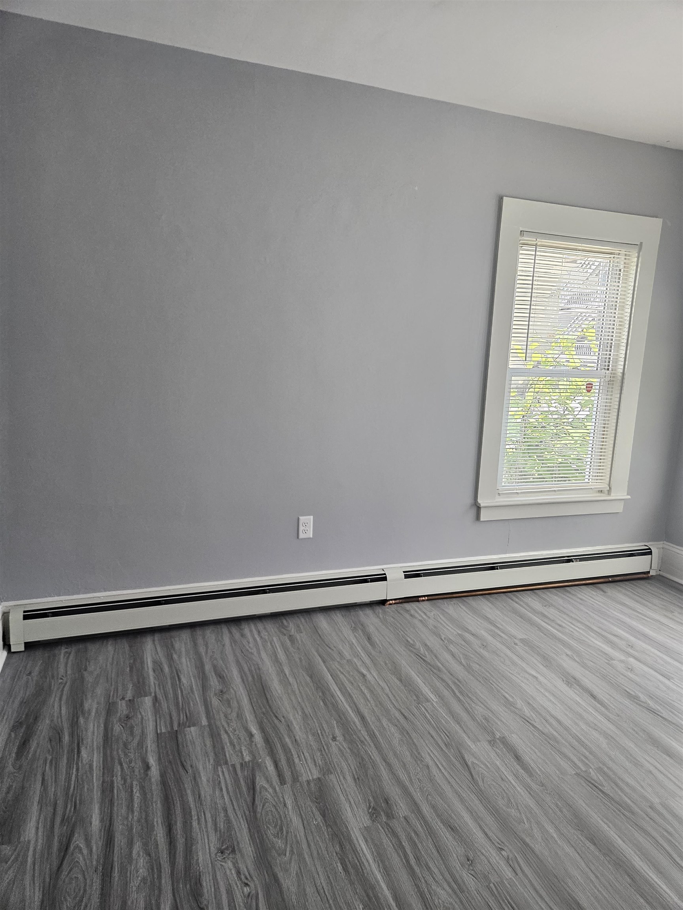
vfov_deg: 73.9
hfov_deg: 58.9
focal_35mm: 23
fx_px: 605
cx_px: 342
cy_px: 455
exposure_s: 1/180
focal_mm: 5.4
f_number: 1.8
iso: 160
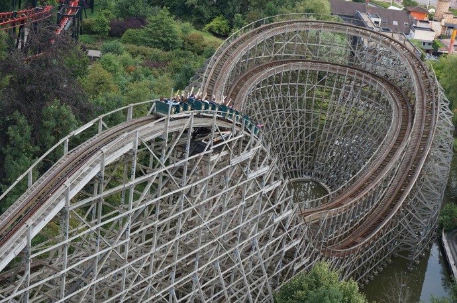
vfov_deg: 21.5
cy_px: 152
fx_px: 799
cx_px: 228
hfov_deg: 31.9
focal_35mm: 63
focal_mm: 42
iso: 200
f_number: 8
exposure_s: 1/200
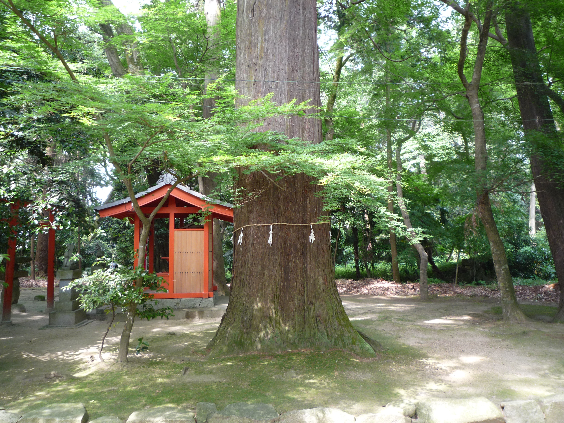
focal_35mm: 25
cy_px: 212
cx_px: 282
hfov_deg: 69.4
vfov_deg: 54.9
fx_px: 407
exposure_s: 1/40
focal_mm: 4.4
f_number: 2.8
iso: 100
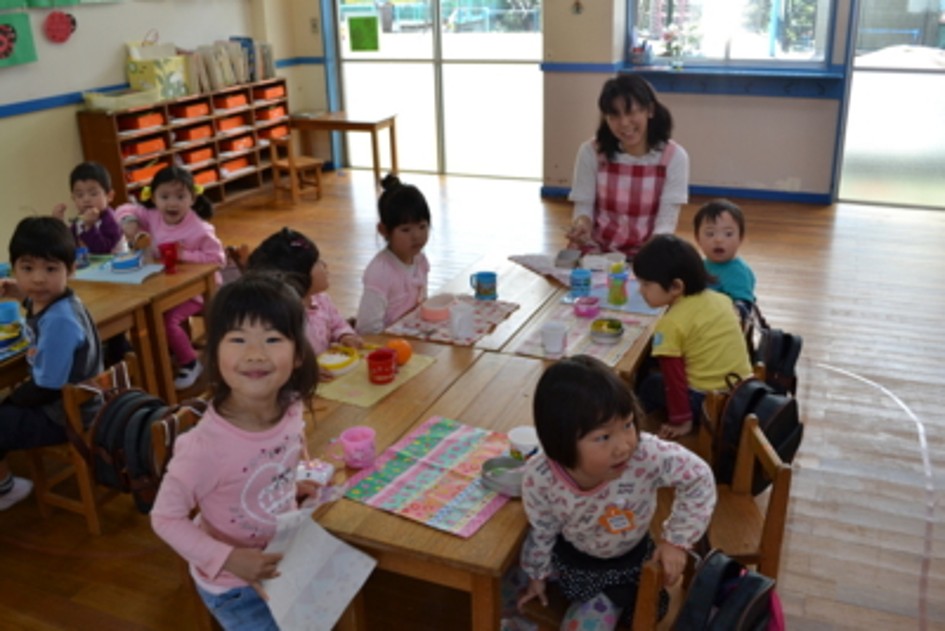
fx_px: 867
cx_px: 472
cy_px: 316
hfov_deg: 57.2
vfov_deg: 40.0
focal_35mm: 33
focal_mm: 22
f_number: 5.6
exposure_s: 1/125
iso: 400
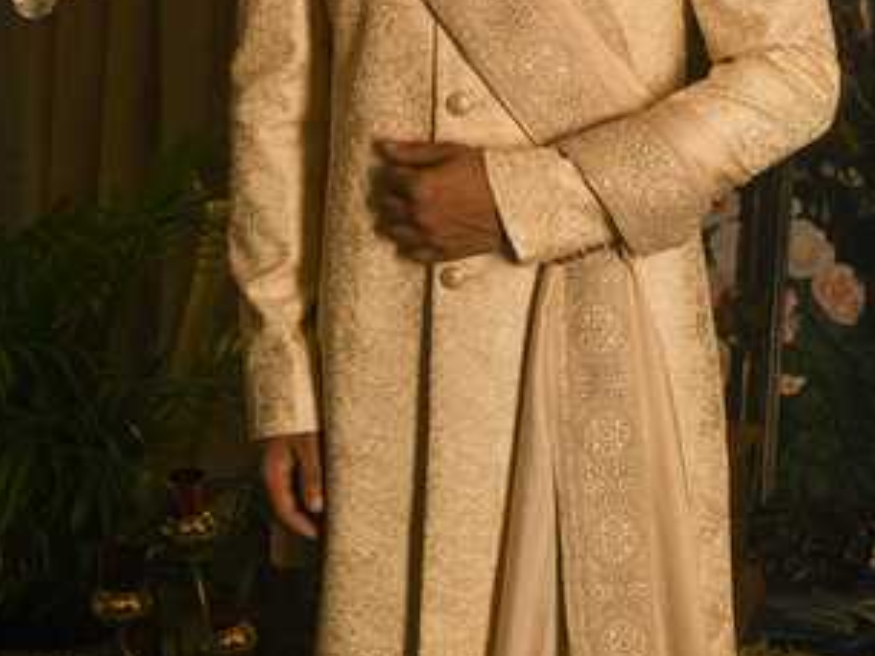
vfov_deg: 17.5
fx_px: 2098
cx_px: 486
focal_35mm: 83
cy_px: 47
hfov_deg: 23.5
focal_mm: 50
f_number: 8
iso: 400
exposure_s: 1/80
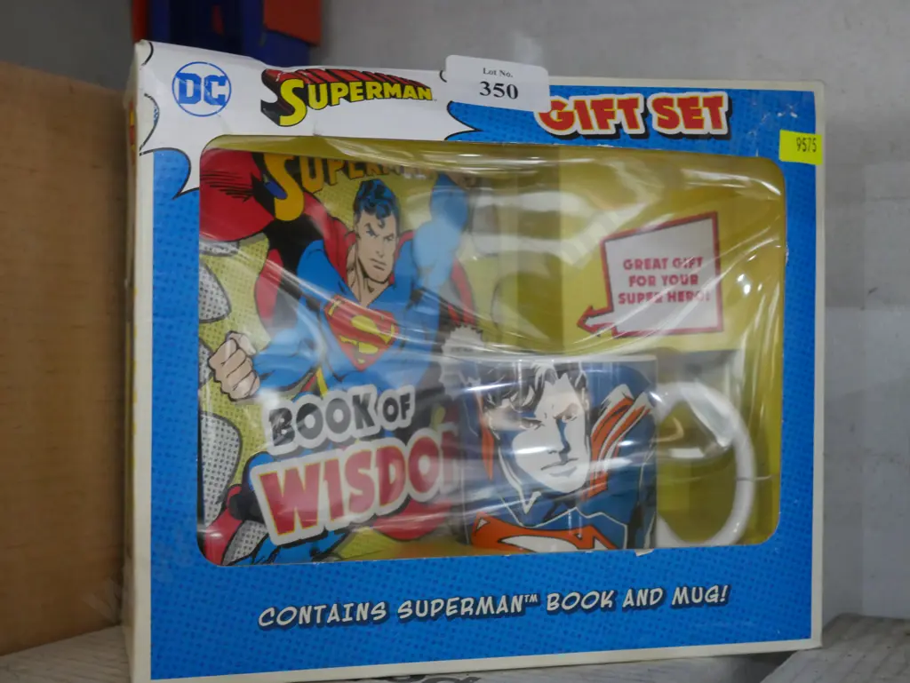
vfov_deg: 29.1
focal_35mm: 50
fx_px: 1315
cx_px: 455
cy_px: 342
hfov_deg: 38.2
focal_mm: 25
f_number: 5.3
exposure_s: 1/50
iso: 3200
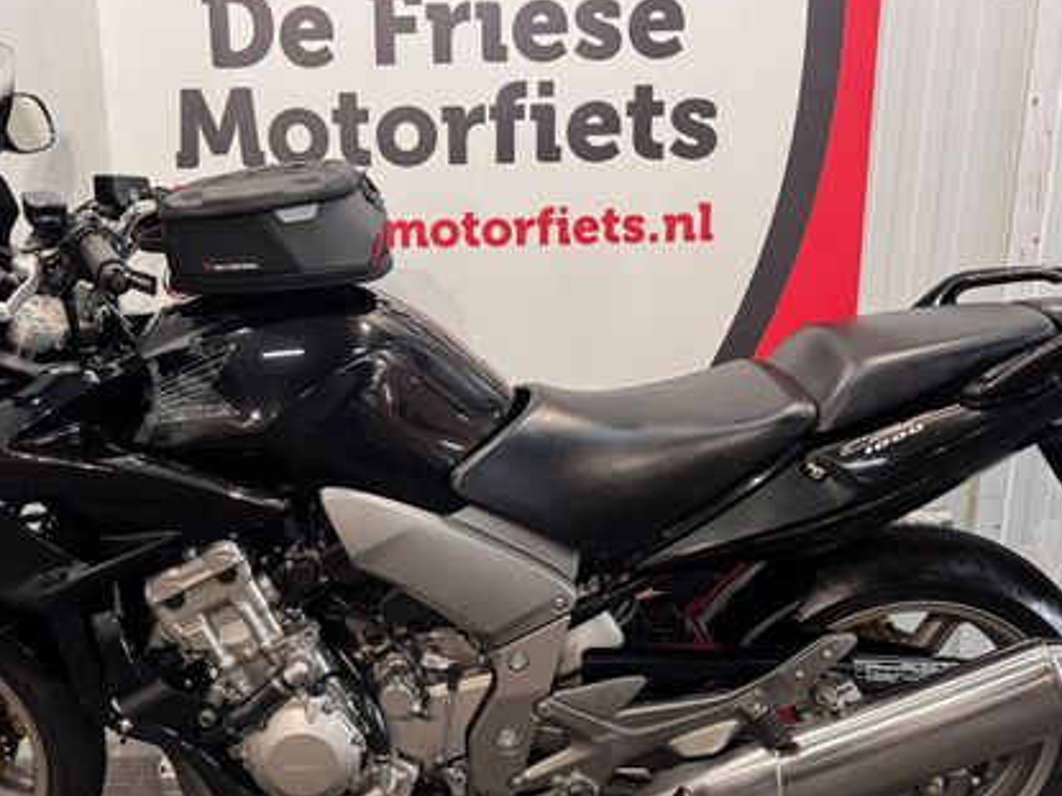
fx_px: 1135
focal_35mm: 37
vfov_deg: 38.3
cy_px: 520
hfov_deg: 50.0
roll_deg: +1.6
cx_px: 448
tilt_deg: -17.2
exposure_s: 1/50
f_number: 1.78
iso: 400
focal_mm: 6.76
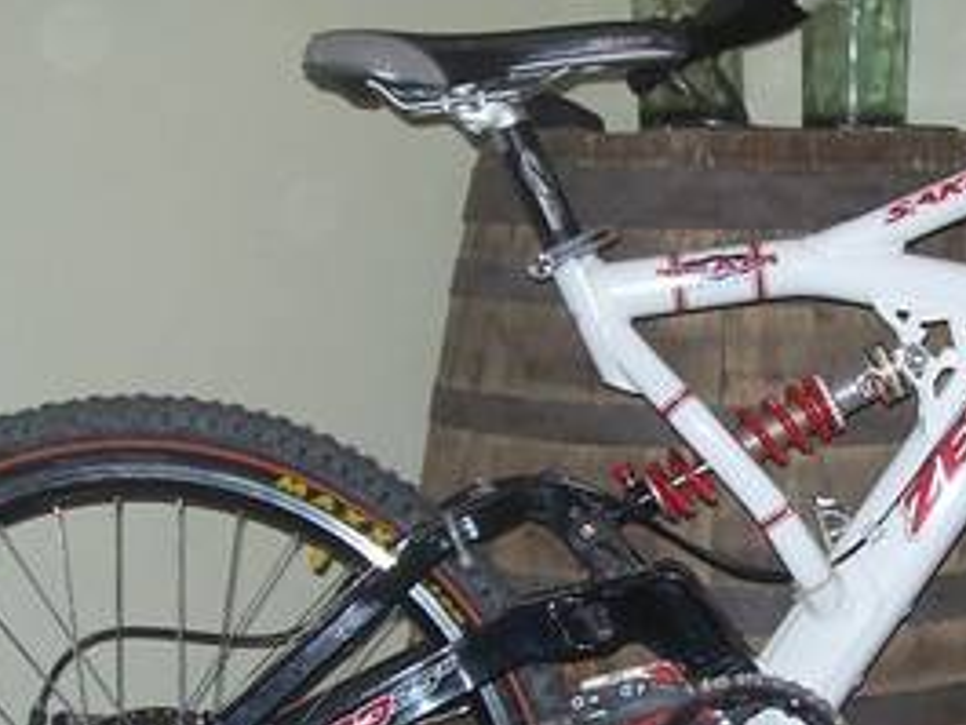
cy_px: 523
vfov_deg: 17.9
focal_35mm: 82
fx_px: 2289
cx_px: 831
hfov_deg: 23.3
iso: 80
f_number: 2.7
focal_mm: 5.6
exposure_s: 1/60
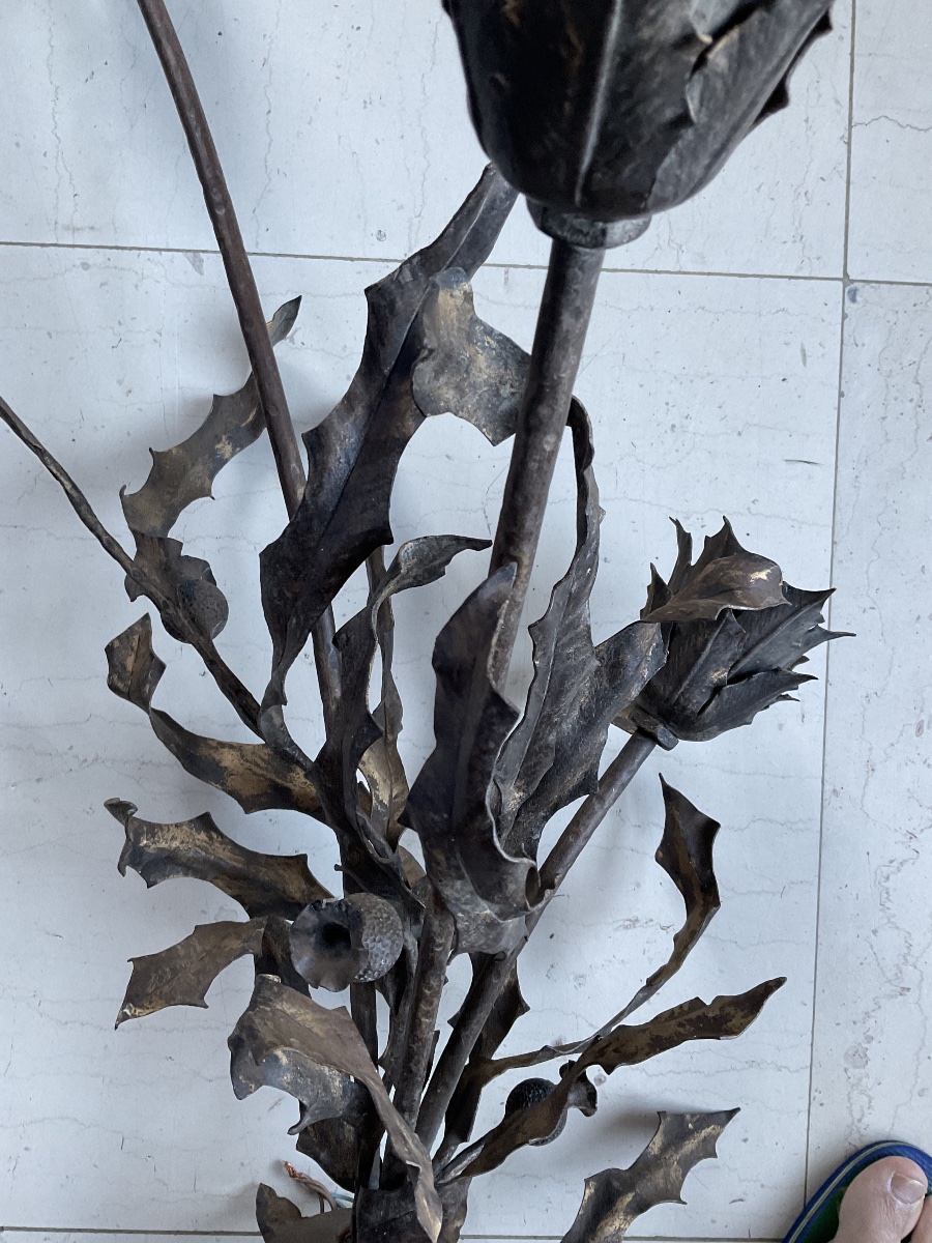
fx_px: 1041
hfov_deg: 48.2
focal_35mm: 29
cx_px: 466
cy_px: 622
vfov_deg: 61.7
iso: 100
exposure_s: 1/60
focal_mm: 3
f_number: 1.8
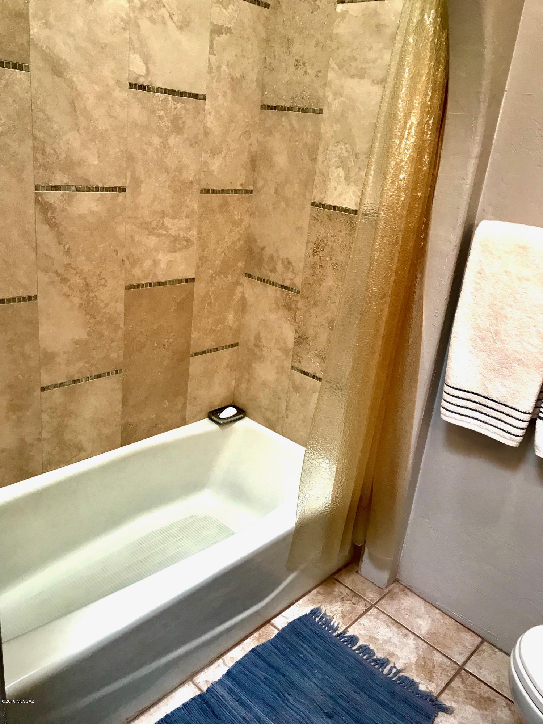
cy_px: 362
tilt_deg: -20.7
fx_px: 586
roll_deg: -7.3
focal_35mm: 28
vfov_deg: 63.4
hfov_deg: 49.7
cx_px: 272
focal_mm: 3.99
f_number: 1.8
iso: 25
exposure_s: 1/40
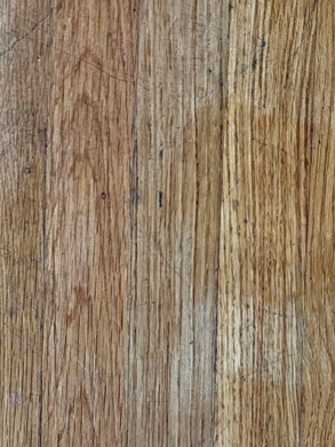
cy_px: 1
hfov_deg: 21.3
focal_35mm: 63
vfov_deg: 28.8
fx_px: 812
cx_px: 428
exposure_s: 1/60
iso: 250
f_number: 1.78
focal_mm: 6.76
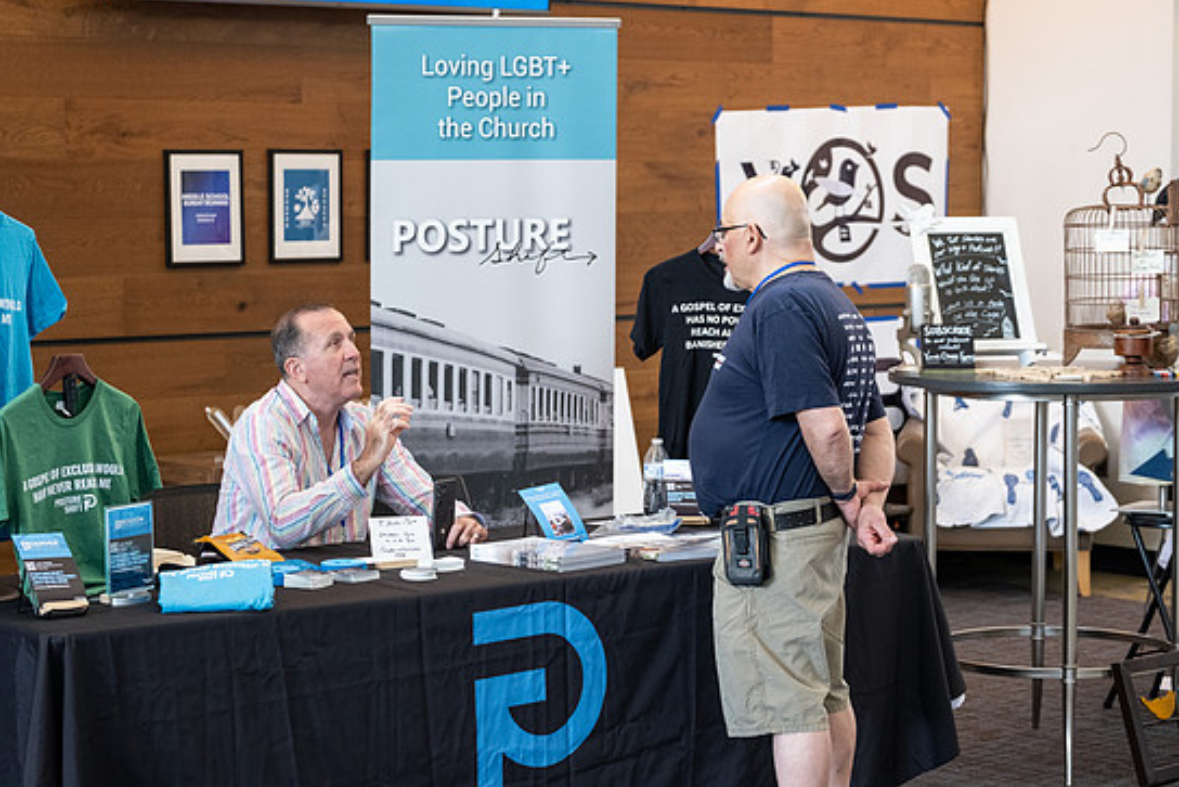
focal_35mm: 80
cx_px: 553
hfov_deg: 25.4
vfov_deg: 17.1
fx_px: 2621
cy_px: 391
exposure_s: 1/75
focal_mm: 50
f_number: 2.8
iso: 1250
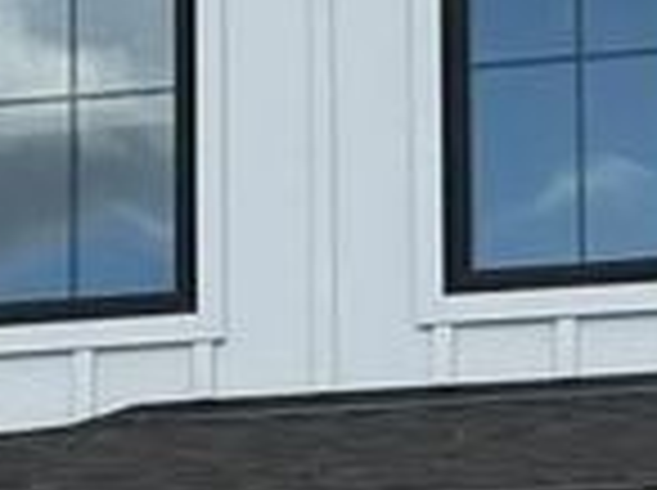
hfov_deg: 5.9
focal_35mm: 337
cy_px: 530
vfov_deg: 4.4
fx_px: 6386
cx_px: 428
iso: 64
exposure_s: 1/4878
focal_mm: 6.76
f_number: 1.78
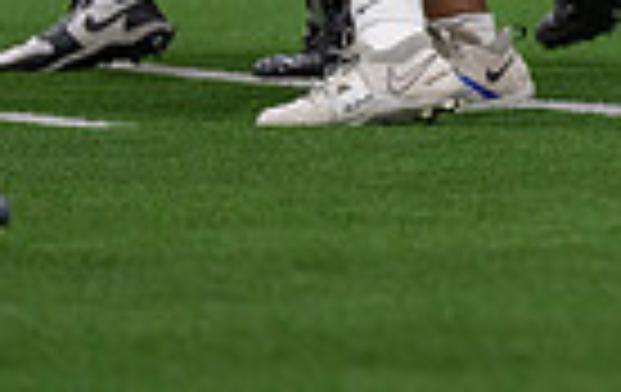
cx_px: 1228
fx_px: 13267
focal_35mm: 782
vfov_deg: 1.7
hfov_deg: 2.7
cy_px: -478
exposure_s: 1/1000
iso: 2000
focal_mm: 171
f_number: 2.8
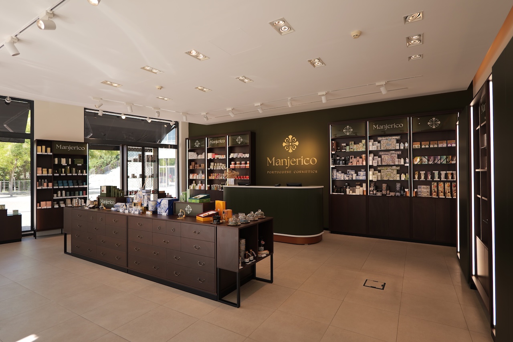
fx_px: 256
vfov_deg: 67.4
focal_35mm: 18
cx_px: 256
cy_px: 171
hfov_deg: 90.0
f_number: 1.8
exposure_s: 1/320
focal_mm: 18
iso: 100
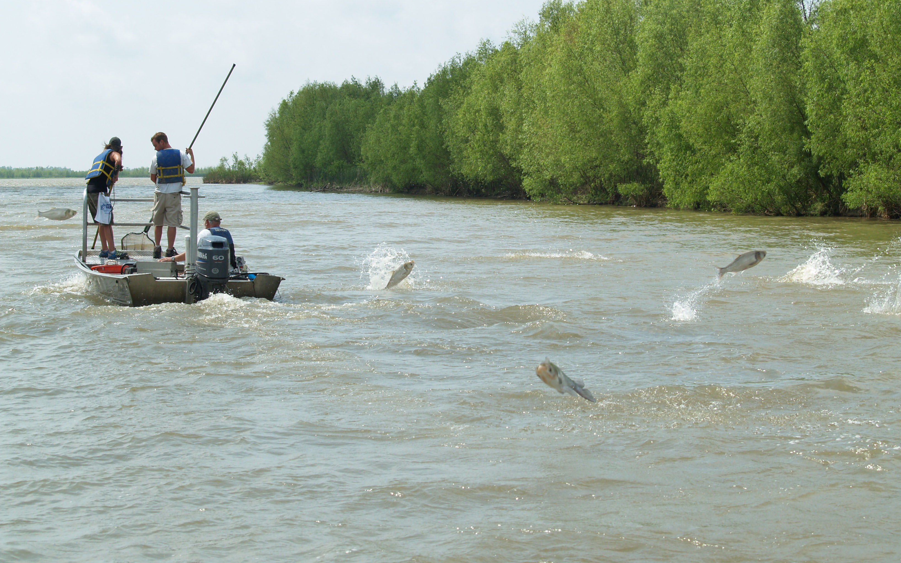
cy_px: 274
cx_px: 451
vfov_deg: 15.4
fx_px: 2087
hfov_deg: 24.4
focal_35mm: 85
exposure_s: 1/320
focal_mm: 40
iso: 100
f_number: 6.3
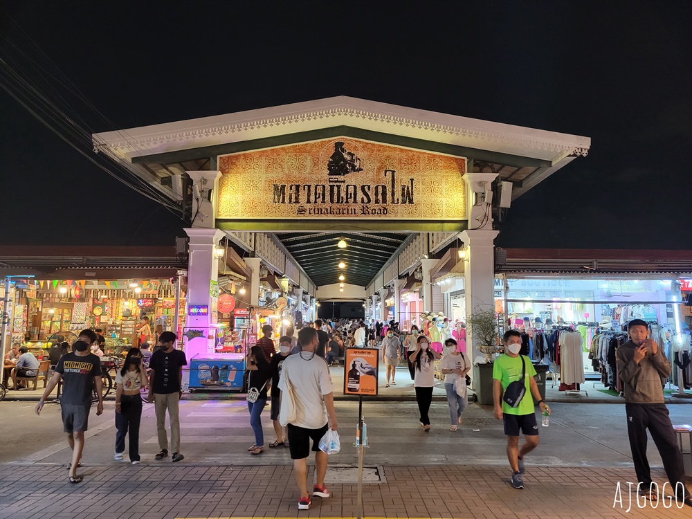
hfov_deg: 67.3
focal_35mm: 26
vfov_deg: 53.1
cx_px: 346
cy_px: 260
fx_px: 520
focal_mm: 5.4
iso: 400
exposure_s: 1/50
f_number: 1.8
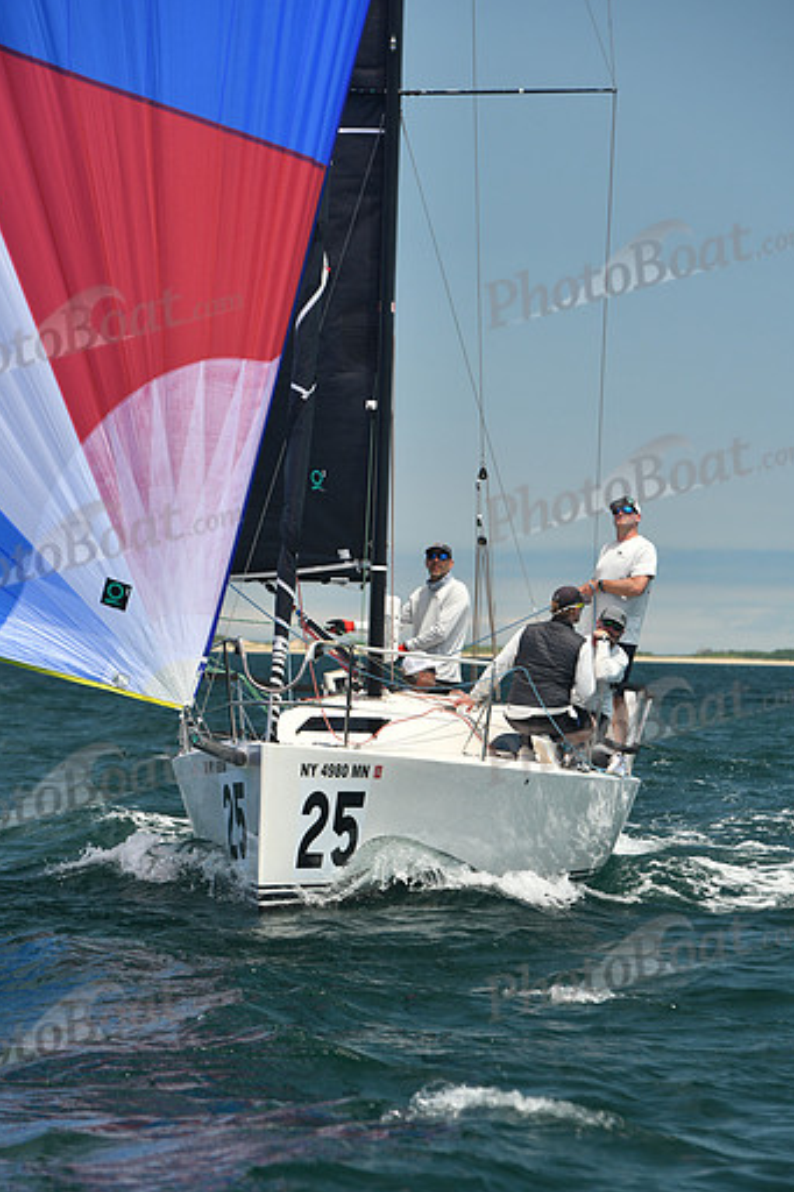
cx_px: 364
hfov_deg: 7.3
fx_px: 6190
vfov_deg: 11.0
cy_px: 638
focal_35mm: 187
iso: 320
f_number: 6.3
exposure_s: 1/640
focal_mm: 165
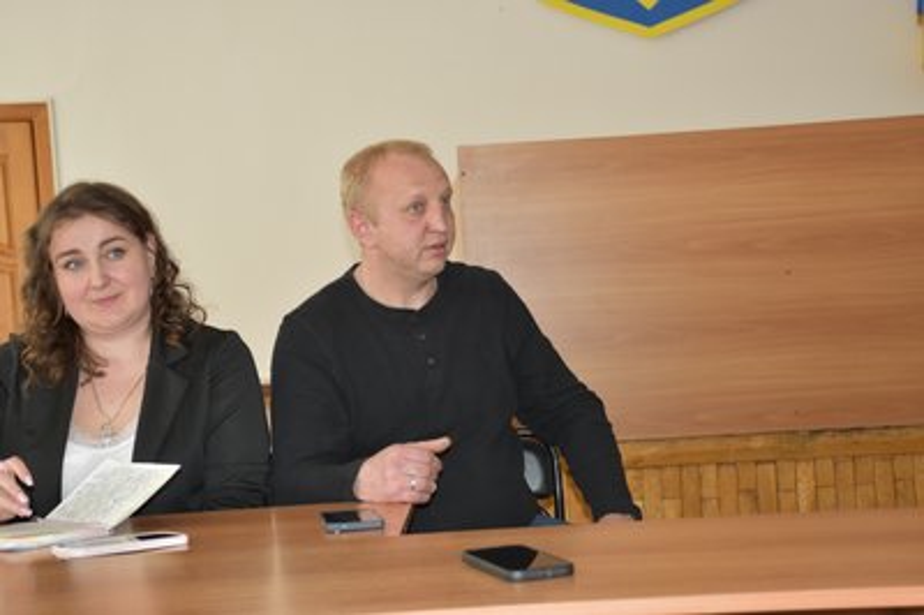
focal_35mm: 63
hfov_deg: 31.9
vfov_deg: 21.5
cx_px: 462
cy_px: 308
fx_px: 1616
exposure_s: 1/125
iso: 400
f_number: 5.6
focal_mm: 42
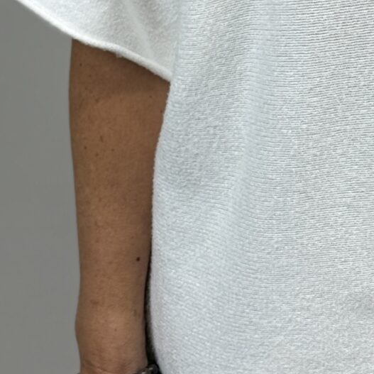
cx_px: 443
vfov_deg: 8.2
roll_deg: -1.6
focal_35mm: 206
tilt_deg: -8.5
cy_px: -273
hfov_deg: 8.4
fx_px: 2518
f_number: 1.78
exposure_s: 1/100
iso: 50
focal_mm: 6.76
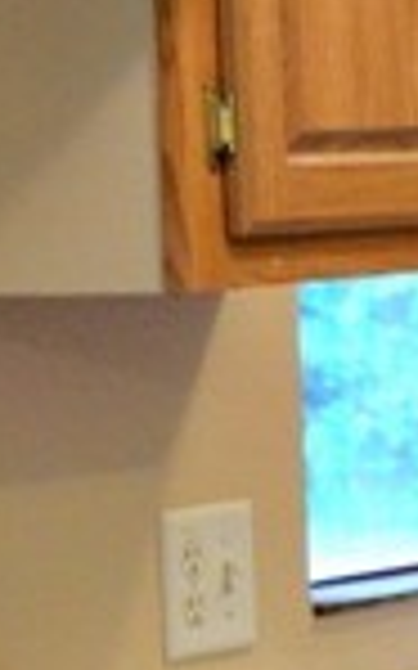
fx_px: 5674
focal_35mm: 311
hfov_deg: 4.0
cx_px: 1398
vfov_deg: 6.7
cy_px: 657
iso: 900
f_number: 4.5
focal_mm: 28
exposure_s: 1/15
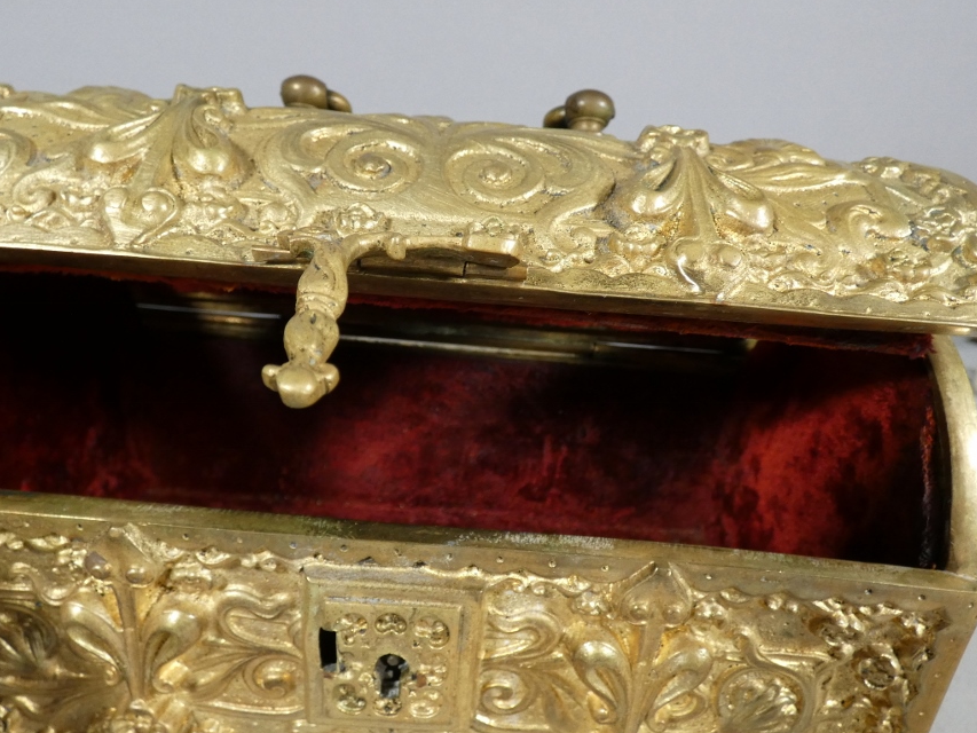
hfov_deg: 71.5
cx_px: 454
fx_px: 677
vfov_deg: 56.8
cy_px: 379
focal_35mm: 24
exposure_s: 1/125
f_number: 2.8
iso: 200
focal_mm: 3.6
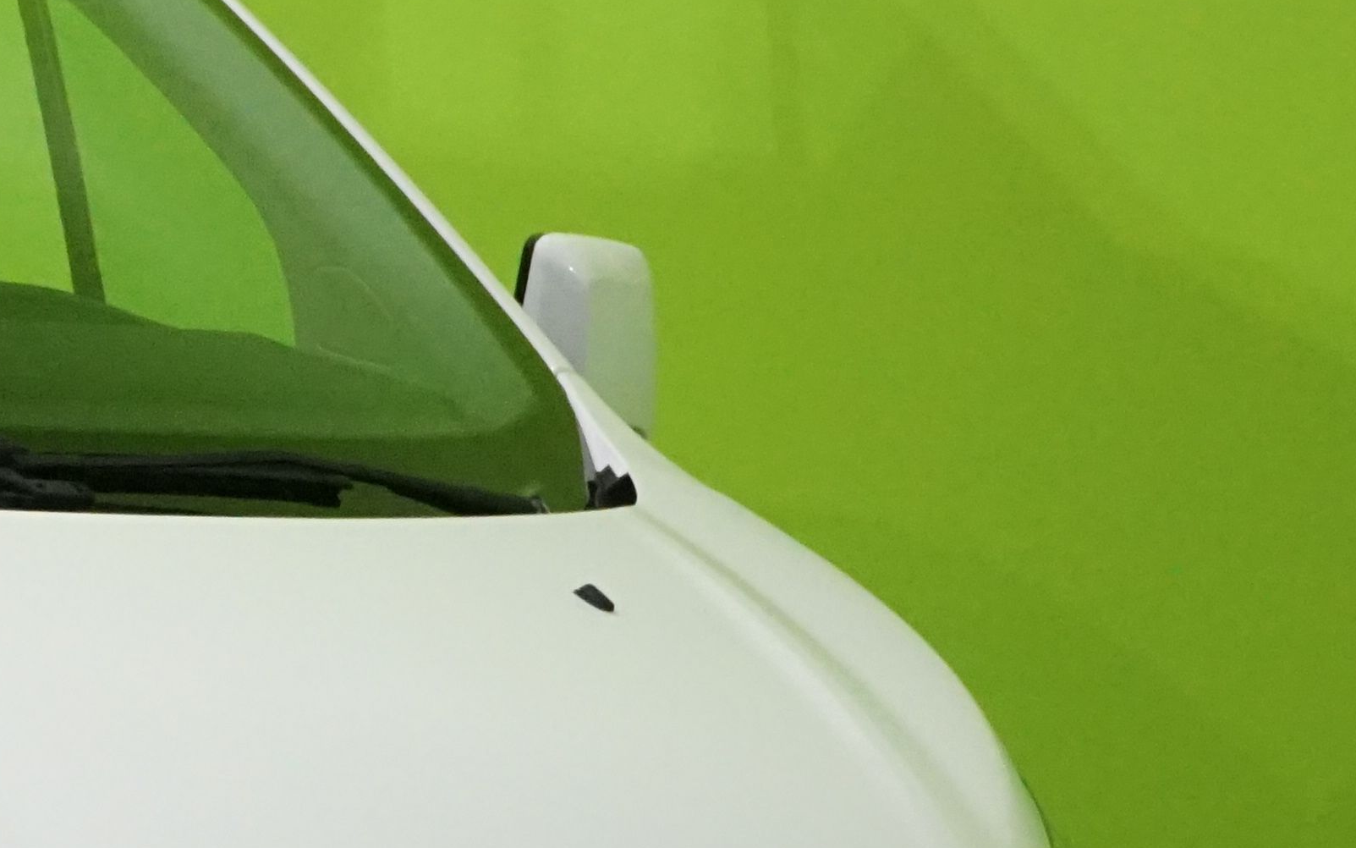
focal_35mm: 267
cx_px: -1074
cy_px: 844
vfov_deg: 4.9
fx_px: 9867
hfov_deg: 7.6
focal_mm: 70
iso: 6400
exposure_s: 1/40
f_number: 16
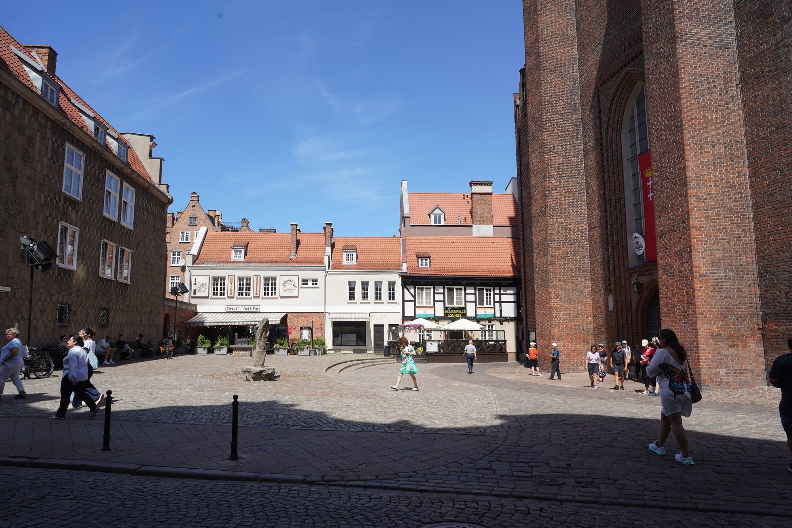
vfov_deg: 53.1
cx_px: 396
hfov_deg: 73.7
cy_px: 264
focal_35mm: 24
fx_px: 528
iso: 100
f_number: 13
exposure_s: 1/100
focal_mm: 24
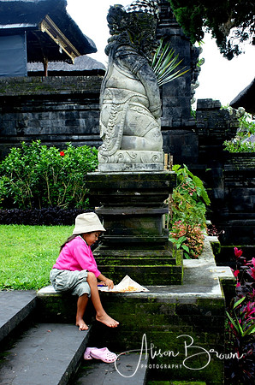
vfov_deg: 46.5
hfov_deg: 31.8
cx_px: 128
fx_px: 448
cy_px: 192
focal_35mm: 42
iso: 200
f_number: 5.6
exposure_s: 1/60
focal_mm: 28
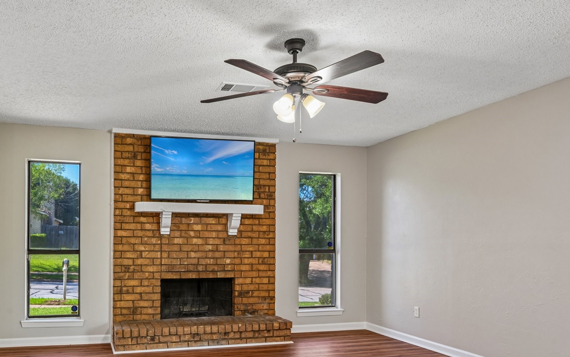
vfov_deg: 42.6
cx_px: 206
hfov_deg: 63.5
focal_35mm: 29
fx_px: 451
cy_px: 236
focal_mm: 22
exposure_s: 1/10
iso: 400
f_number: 8
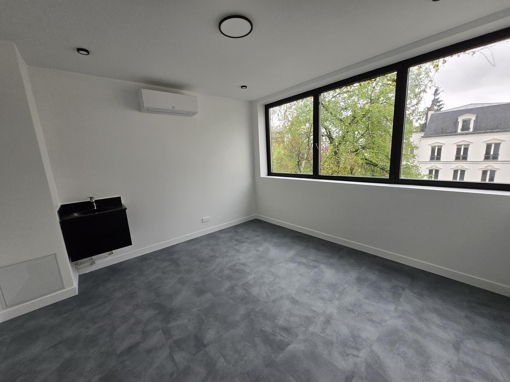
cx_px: 255
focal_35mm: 13
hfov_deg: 106.2
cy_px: 191
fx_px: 192
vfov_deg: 89.9
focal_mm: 1.7
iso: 40
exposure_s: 1/100
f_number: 2.2
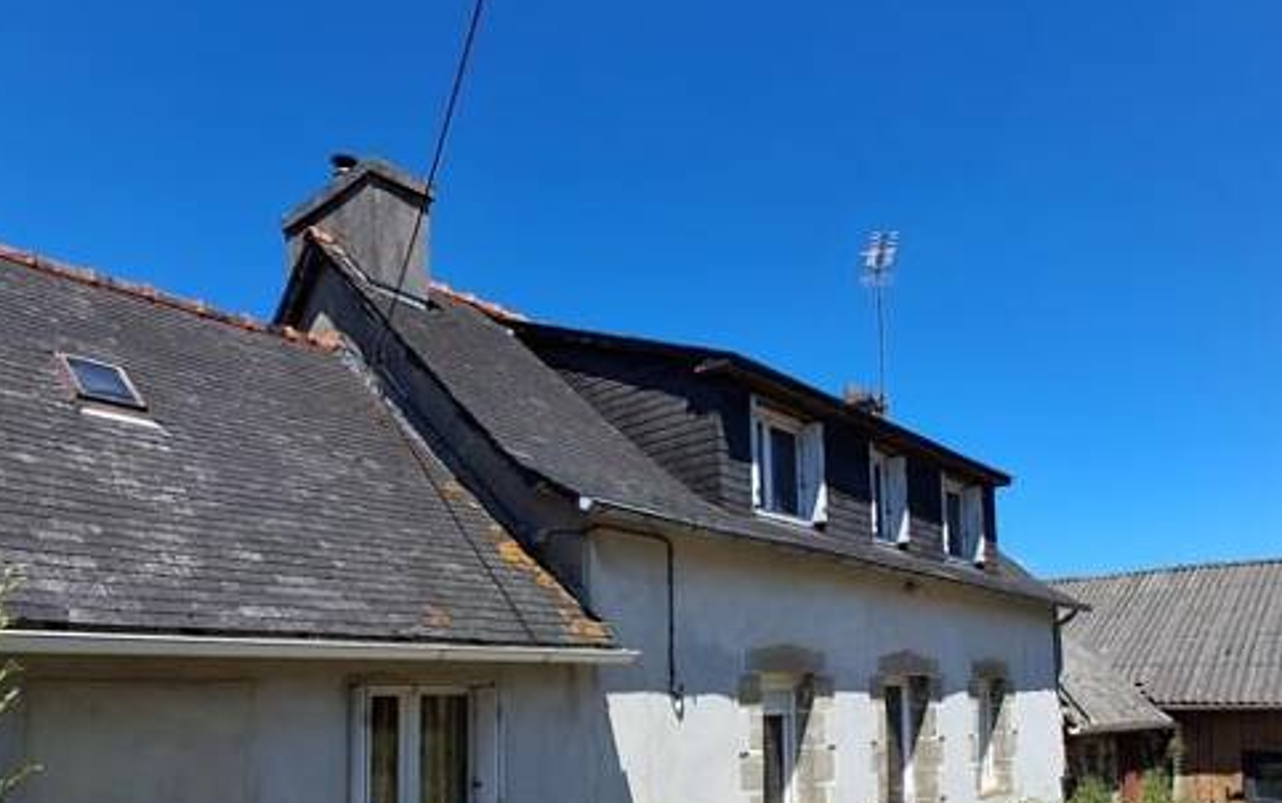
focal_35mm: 27
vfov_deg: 44.2
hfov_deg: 68.3
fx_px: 944
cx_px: 622
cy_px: 628
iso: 40
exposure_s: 1/831
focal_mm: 1.64
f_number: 2.2
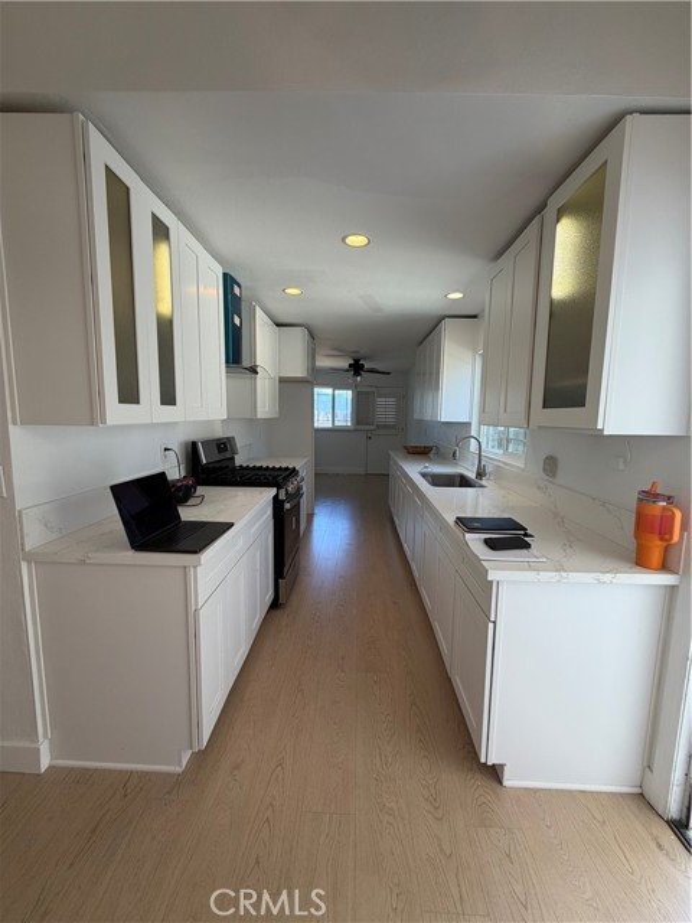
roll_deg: -1.1
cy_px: 462
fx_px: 373
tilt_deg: -6.5
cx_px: 346
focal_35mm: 14
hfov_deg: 85.7
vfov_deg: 102.1
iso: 100
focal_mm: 2.22
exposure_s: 1/121
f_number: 2.2
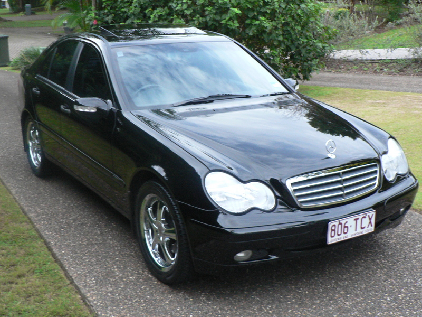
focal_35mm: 47
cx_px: 211
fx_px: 573
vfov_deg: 30.9
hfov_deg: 40.4
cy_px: 158
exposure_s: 1/5
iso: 200
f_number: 2.8
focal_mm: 7.9
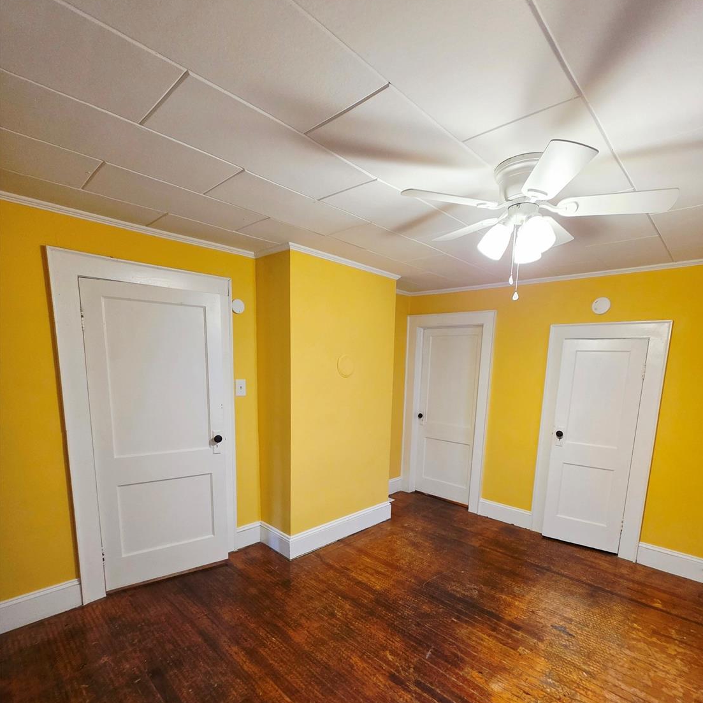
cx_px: 366
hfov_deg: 87.4
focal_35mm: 16
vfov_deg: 86.1
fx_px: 368
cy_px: 430
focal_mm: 2.2
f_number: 1.9
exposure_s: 1/60.2
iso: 400
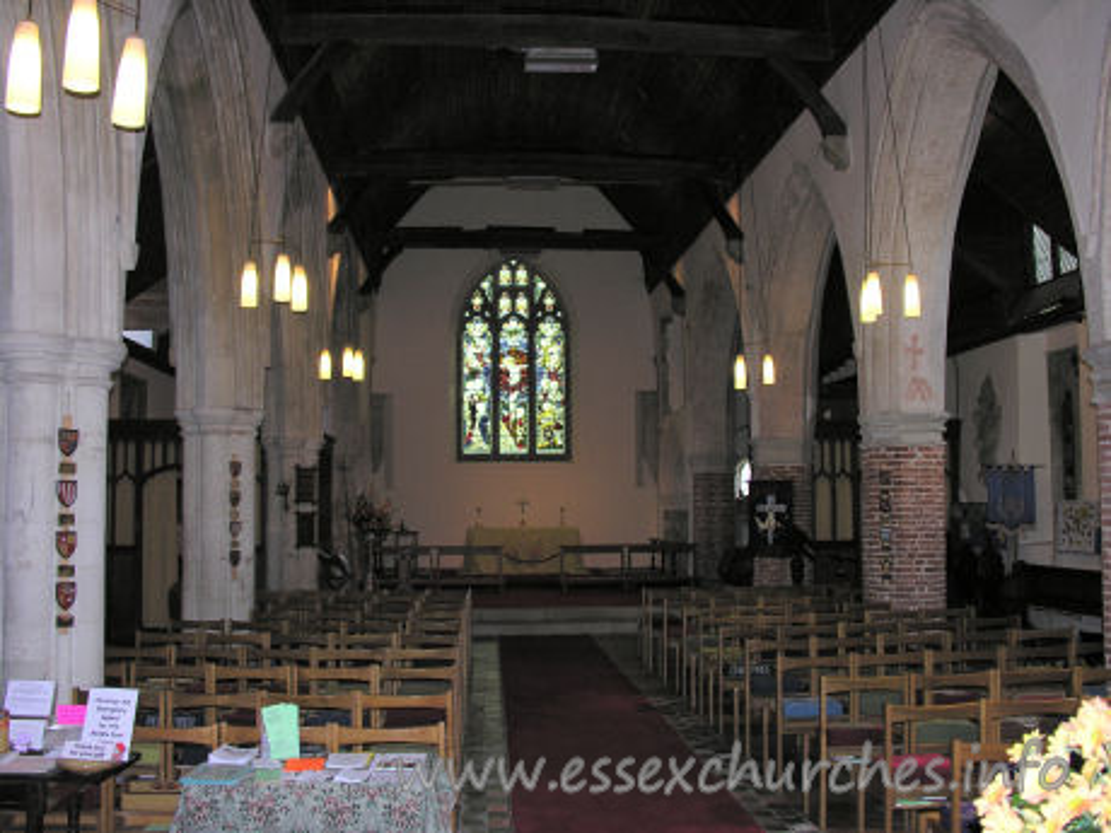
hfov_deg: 52.6
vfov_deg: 40.7
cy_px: 416
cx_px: 556
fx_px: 1123
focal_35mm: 35
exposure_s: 1/60.1
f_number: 2.8
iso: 110
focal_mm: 8.9
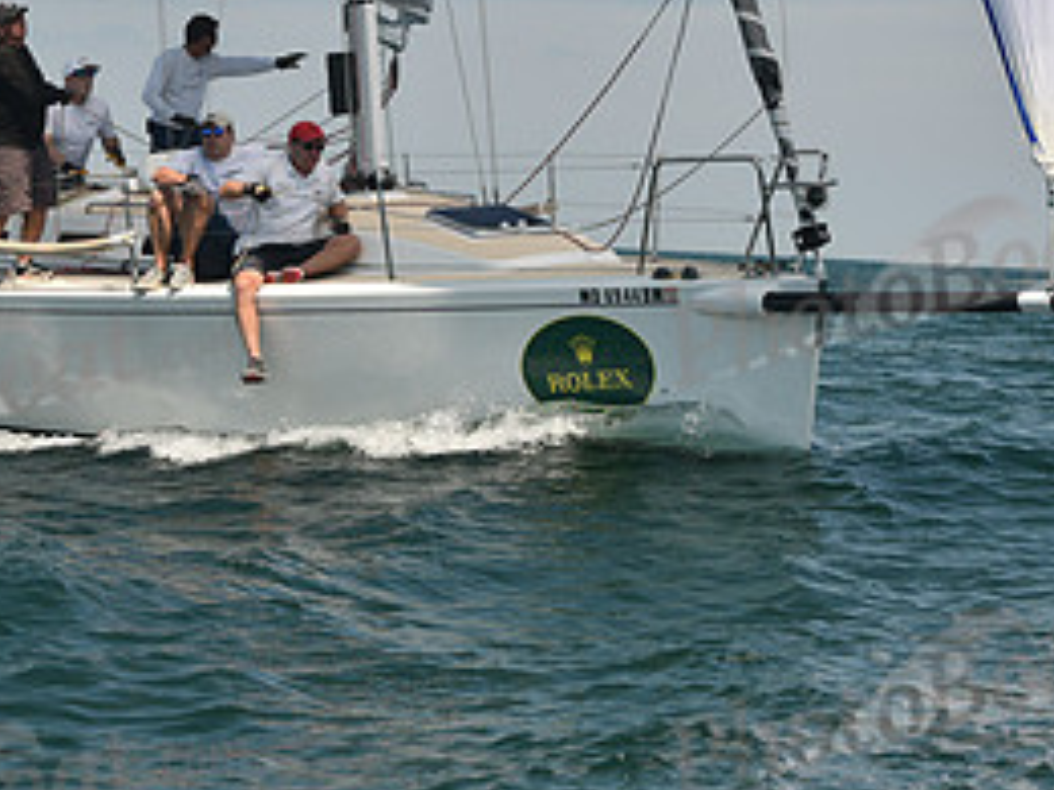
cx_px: 462
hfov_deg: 13.2
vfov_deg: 9.9
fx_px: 4567
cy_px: 128
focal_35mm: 150
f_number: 6.3
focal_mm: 70
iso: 320
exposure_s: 1/1000
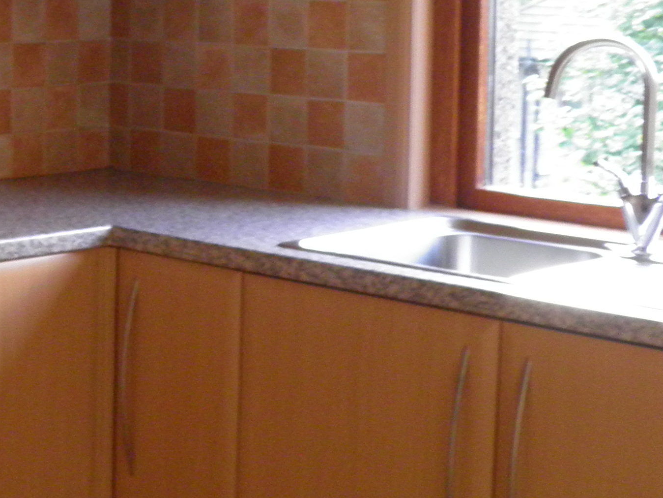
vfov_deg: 16.4
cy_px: 76
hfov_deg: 20.2
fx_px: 1705
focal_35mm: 89
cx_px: -193
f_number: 2.8
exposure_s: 1/30
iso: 200
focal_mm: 4.9
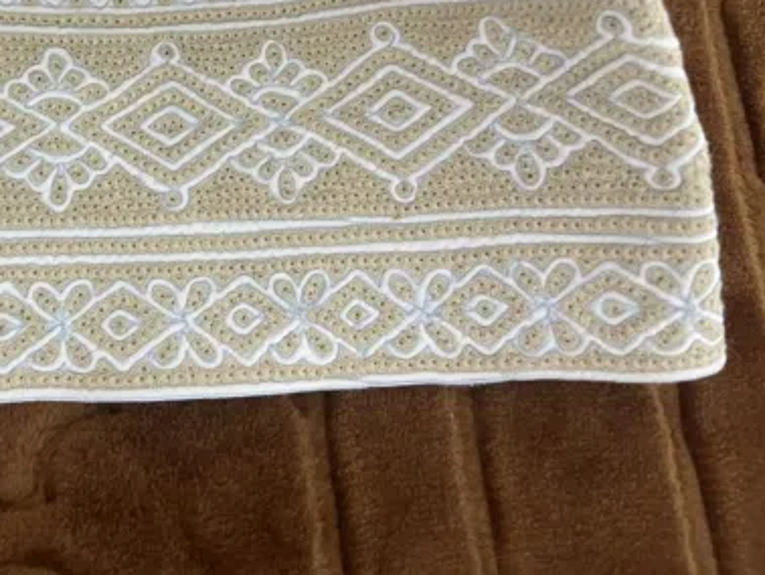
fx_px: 973
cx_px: 130
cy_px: 91
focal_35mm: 44
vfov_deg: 31.8
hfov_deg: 40.7
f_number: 1.5
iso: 400
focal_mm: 5.7
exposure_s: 1/50
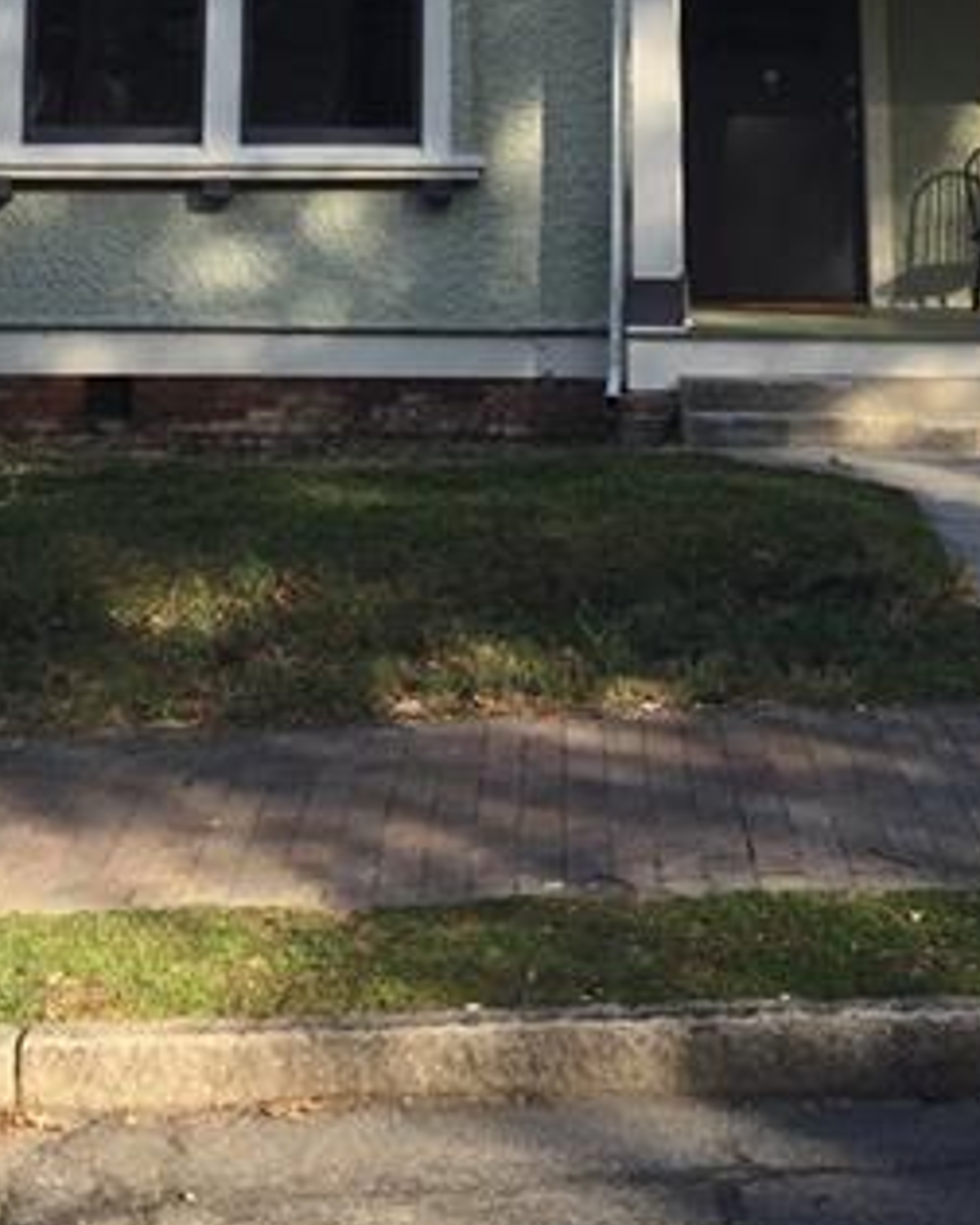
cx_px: 478
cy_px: -210
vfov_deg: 25.0
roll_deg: -0.3
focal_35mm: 69
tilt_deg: +10.4
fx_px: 2502
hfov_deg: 22.2
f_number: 2.2
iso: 32
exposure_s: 1/599
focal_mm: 4.15
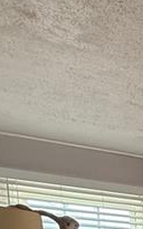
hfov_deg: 11.5
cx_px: 413
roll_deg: -1.4
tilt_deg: -8.1
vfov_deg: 21.9
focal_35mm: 74
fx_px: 462
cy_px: 364
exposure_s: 1/120
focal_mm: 2.22
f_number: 2.2
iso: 200
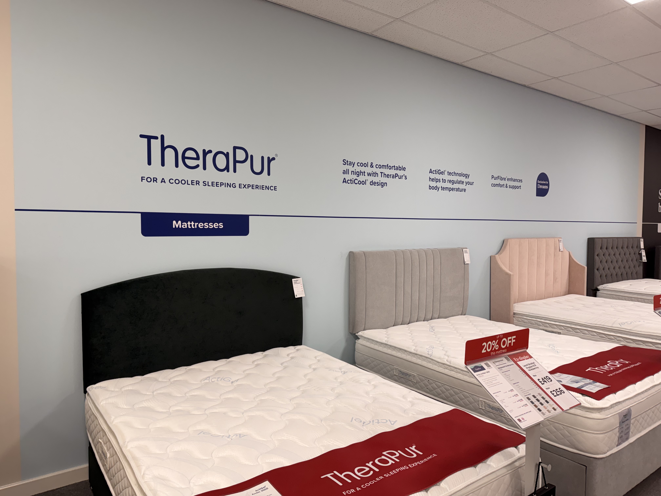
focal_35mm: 24
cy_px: 248
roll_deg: -0.3
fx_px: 458
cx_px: 330
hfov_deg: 71.6
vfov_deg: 56.8
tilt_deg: -2.4
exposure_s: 1/100
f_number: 1.78
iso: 100
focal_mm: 6.76
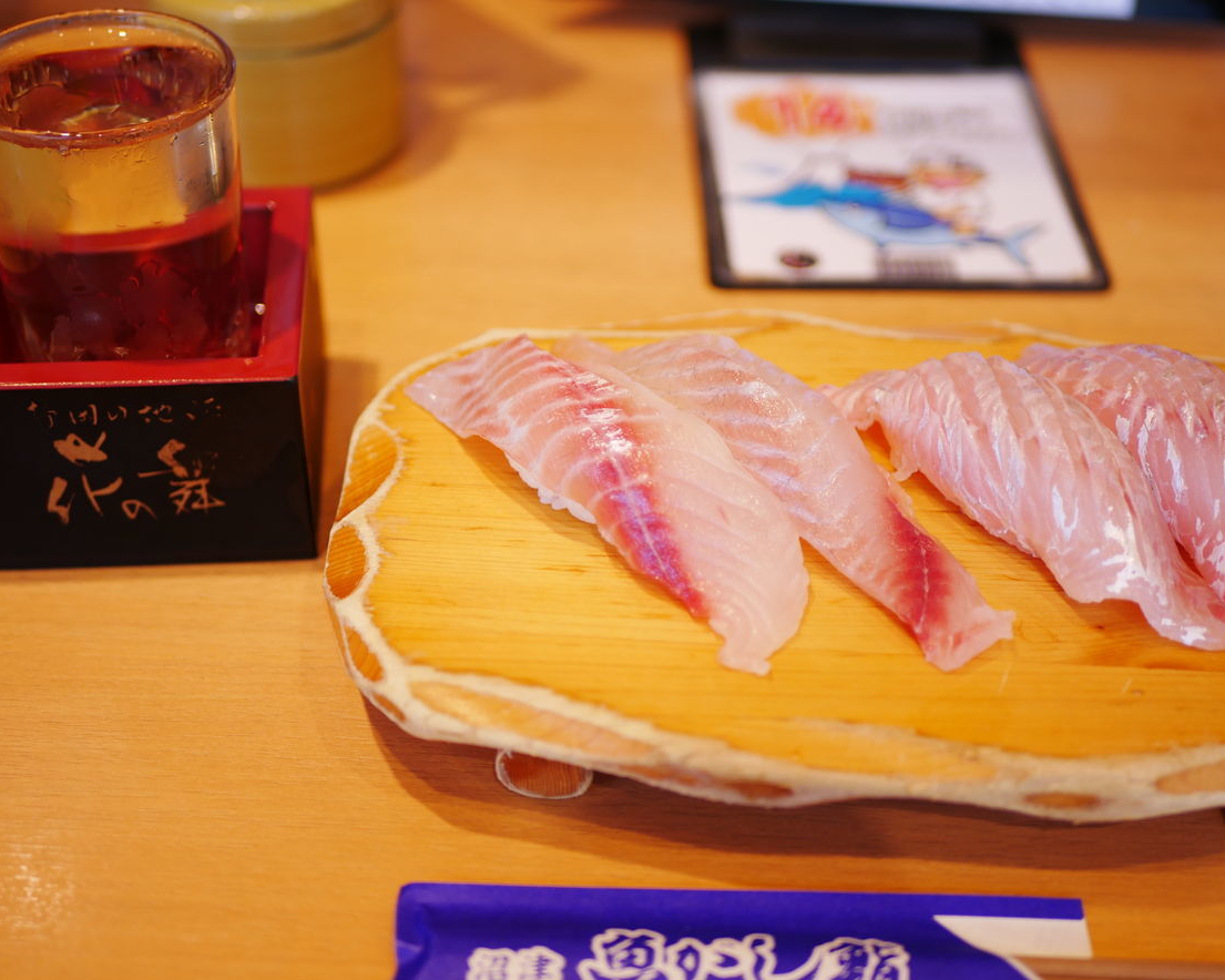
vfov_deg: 28.6
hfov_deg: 35.4
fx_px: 1922
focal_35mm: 53
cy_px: 491
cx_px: 626
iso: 200
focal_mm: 25
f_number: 1.7
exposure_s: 1/250
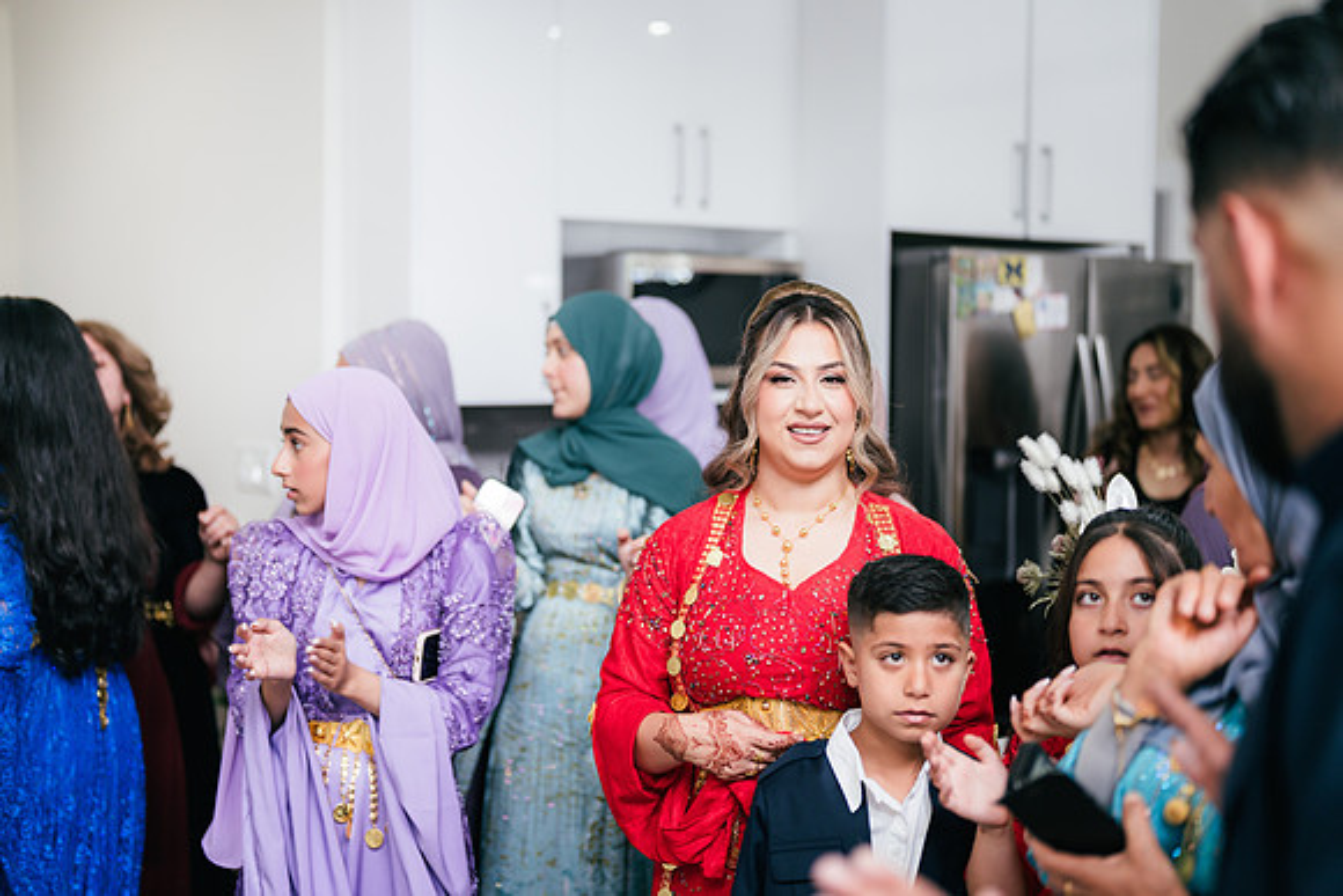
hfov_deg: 39.6
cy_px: 448
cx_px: 672
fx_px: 1866
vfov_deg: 27.0
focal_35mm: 50
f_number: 1.4
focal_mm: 50
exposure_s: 1/250
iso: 250
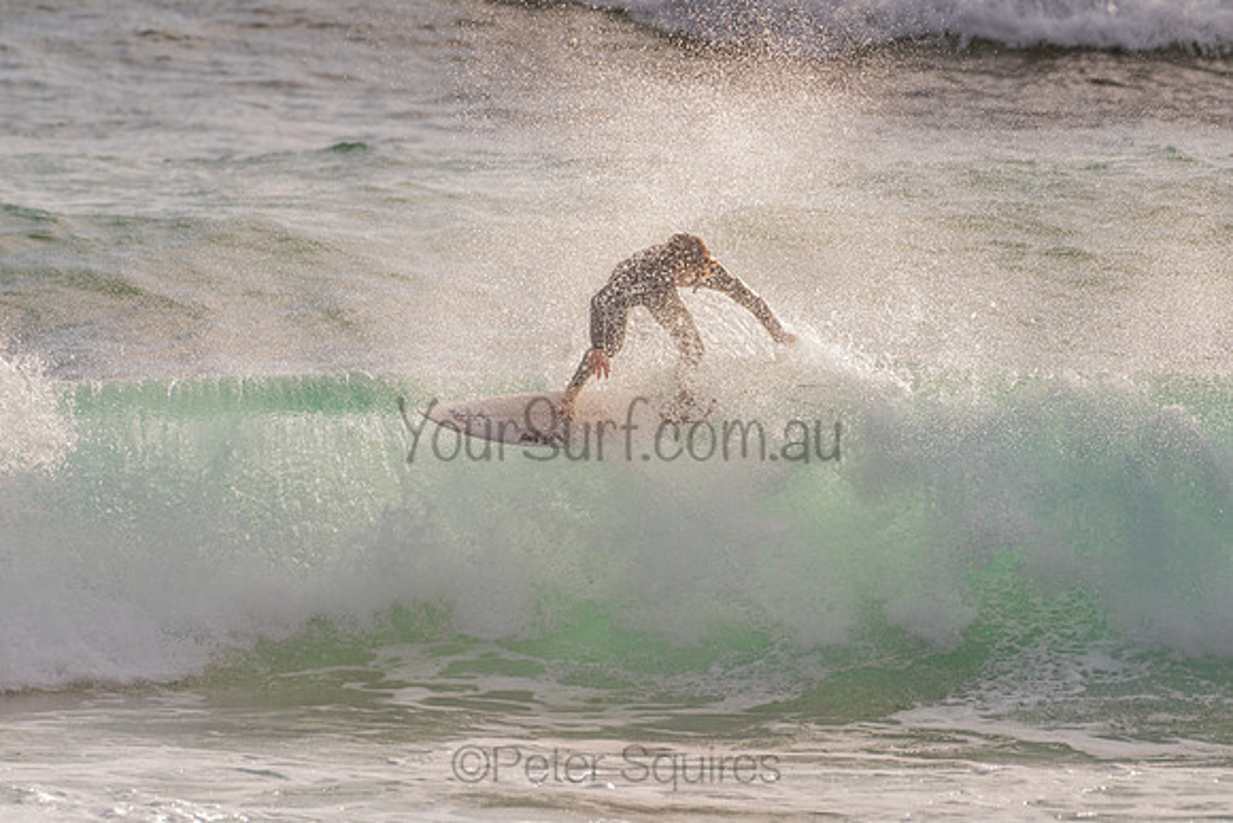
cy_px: 399
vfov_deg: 2.2
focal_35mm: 613
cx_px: 601
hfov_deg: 3.4
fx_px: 20996
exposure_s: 1/2000
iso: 125
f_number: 5.6
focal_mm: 500
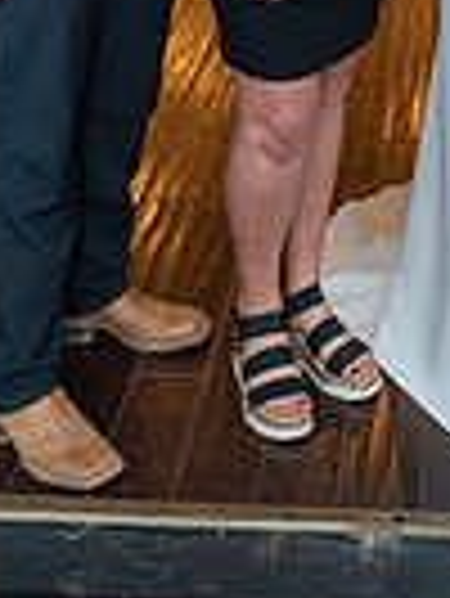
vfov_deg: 20.5
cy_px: -355
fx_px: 1350
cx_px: 364
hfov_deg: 18.7
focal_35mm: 78
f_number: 3.2
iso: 640
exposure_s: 1/200
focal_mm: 24
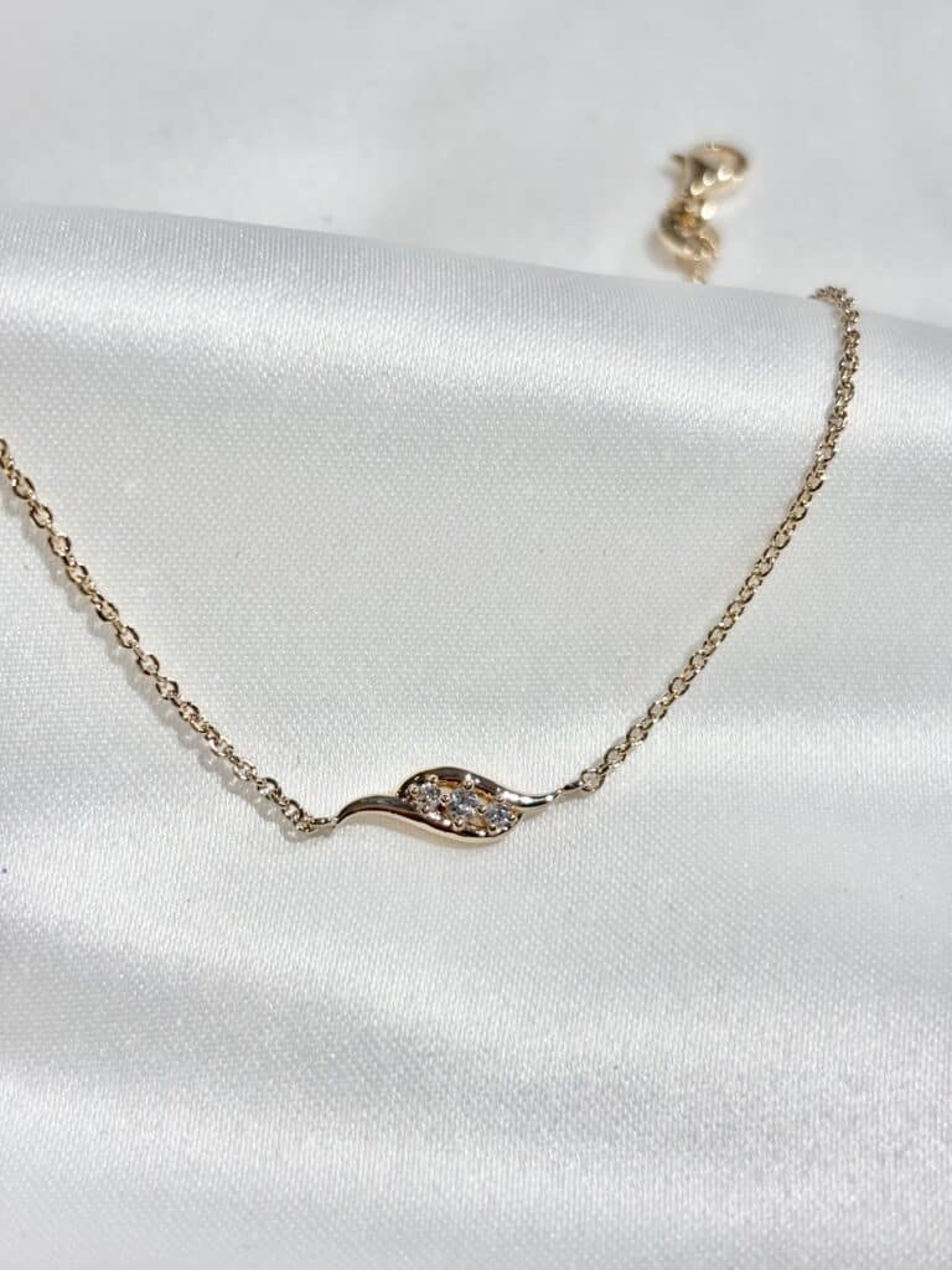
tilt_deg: -42.8
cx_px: 476
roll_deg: +5.2
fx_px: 1907
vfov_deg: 36.8
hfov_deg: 28.0
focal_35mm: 52
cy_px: 635
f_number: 1.6
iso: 32
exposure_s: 1/364
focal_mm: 5.96
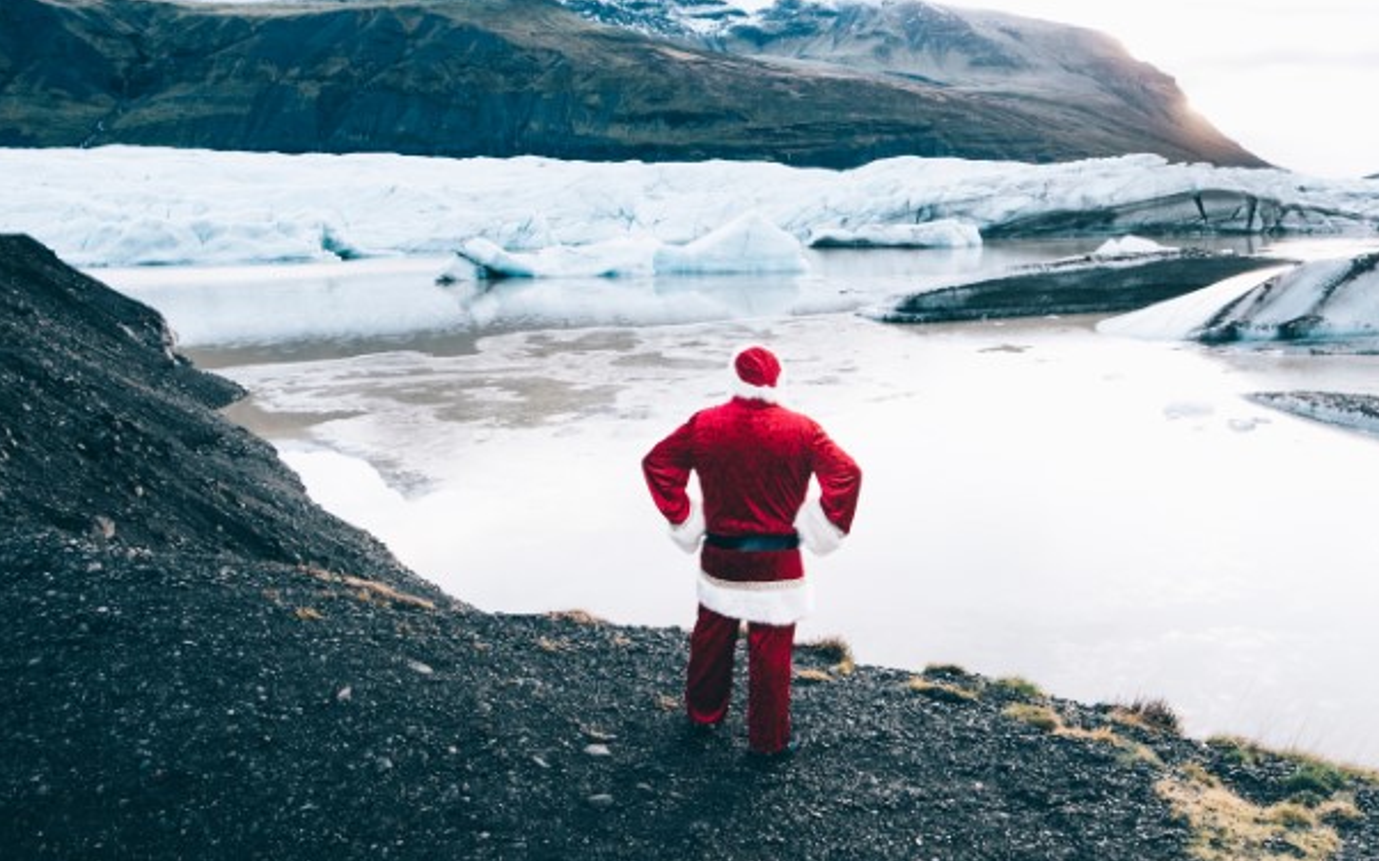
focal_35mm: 32
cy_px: 372
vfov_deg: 39.3
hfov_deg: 59.5
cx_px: 758
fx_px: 1202
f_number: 4
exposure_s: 1/125
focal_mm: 18
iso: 320
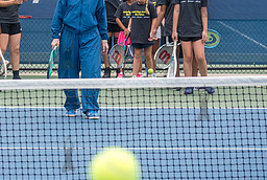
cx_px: 70
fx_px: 2260
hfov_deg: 6.8
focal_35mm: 304
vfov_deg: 4.5
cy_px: 18
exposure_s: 1/400
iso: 200
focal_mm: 100
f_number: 4.5
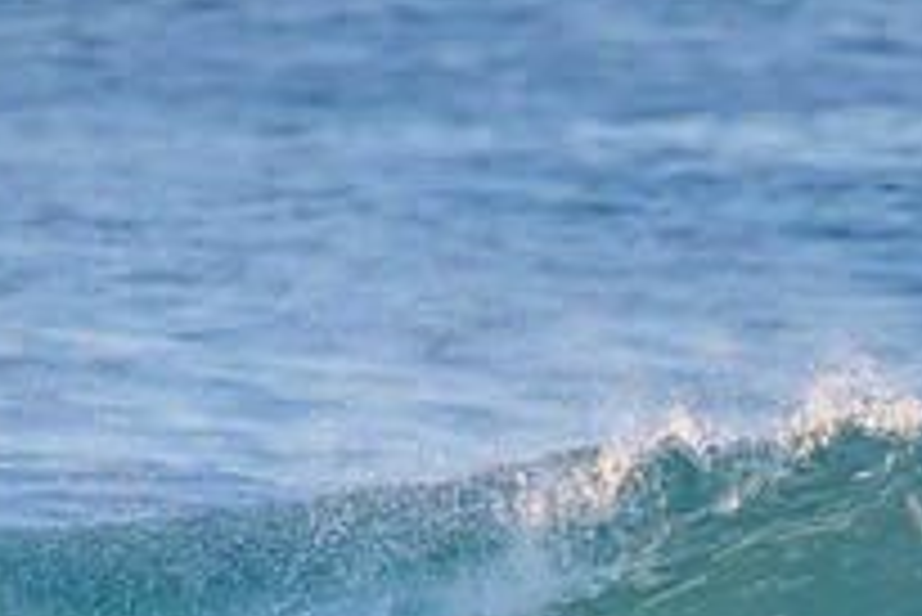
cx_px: 607
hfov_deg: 0.9
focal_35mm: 2264
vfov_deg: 0.6
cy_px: 839
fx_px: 58023
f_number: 11
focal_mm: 800
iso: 3600
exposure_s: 1/1250
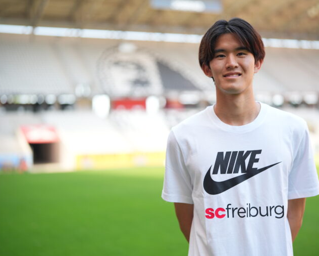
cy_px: 129
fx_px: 538
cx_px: 170
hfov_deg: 33.0
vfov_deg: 26.7
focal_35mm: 57
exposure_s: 1/500
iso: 100
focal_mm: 50
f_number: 1.4
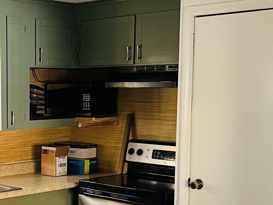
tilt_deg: -5.7
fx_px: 568
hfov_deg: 25.5
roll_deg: +0.8
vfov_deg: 20.3
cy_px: 150
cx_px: -11
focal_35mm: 72
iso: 320
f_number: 1.5
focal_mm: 5.7
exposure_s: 1/60
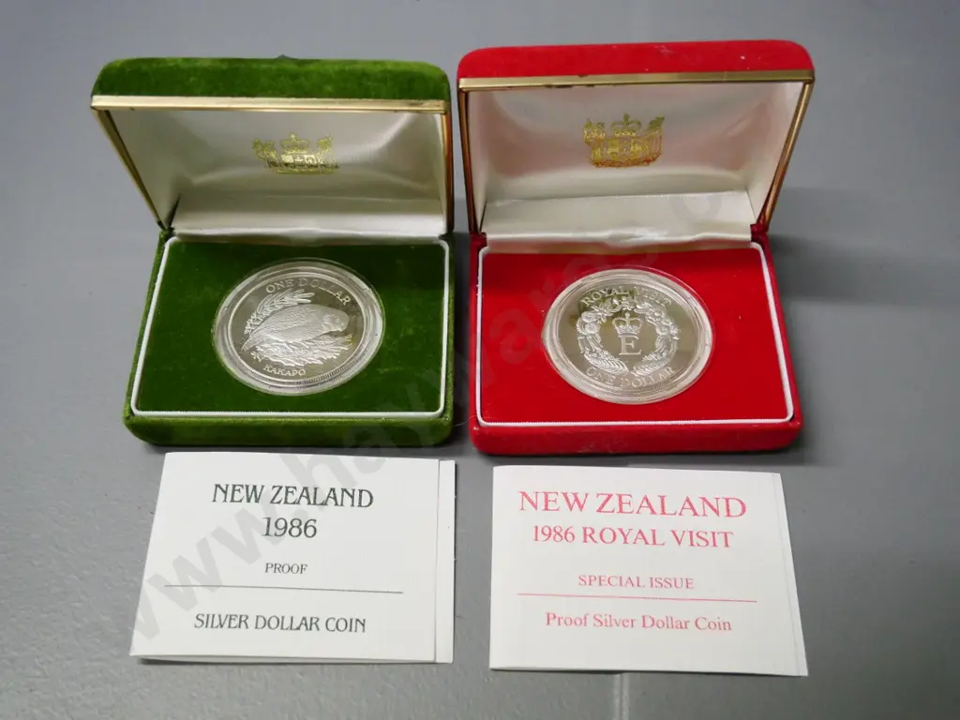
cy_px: 360
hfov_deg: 46.8
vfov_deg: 36.0
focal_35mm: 40
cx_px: 480
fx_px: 1109
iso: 3200
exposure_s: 1/250
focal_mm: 20
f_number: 5
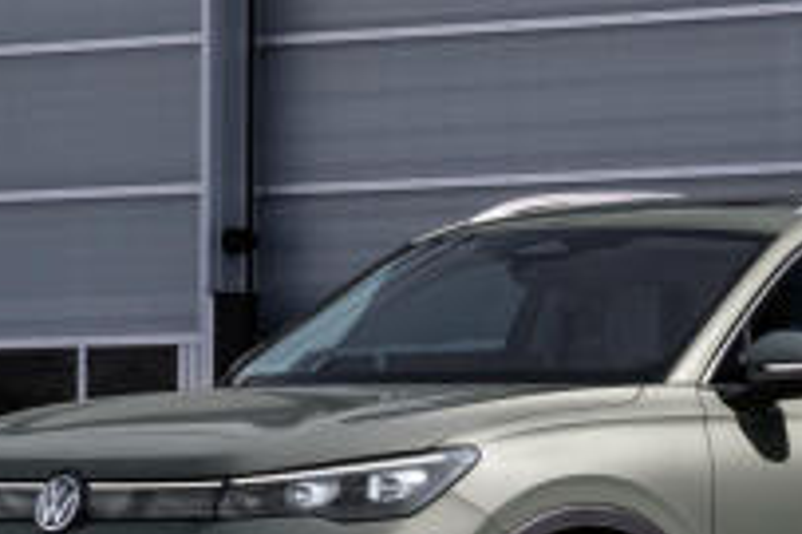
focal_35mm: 342
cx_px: 450
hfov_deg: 6.0
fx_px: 7613
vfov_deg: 4.0
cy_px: 138
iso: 400
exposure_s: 1/200
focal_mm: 105
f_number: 9
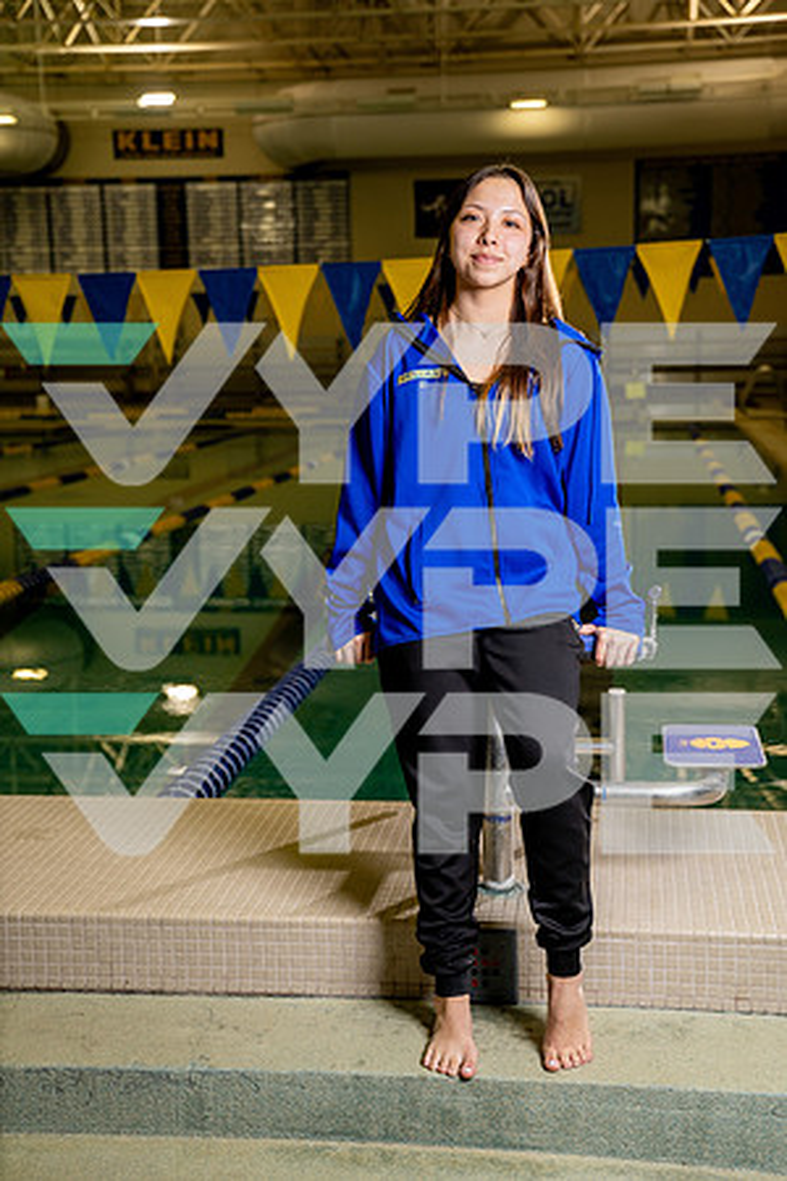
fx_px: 1771
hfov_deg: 25.1
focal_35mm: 54
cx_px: 394
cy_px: 590
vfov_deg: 36.9
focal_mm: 54
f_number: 4
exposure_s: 1/200
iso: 400
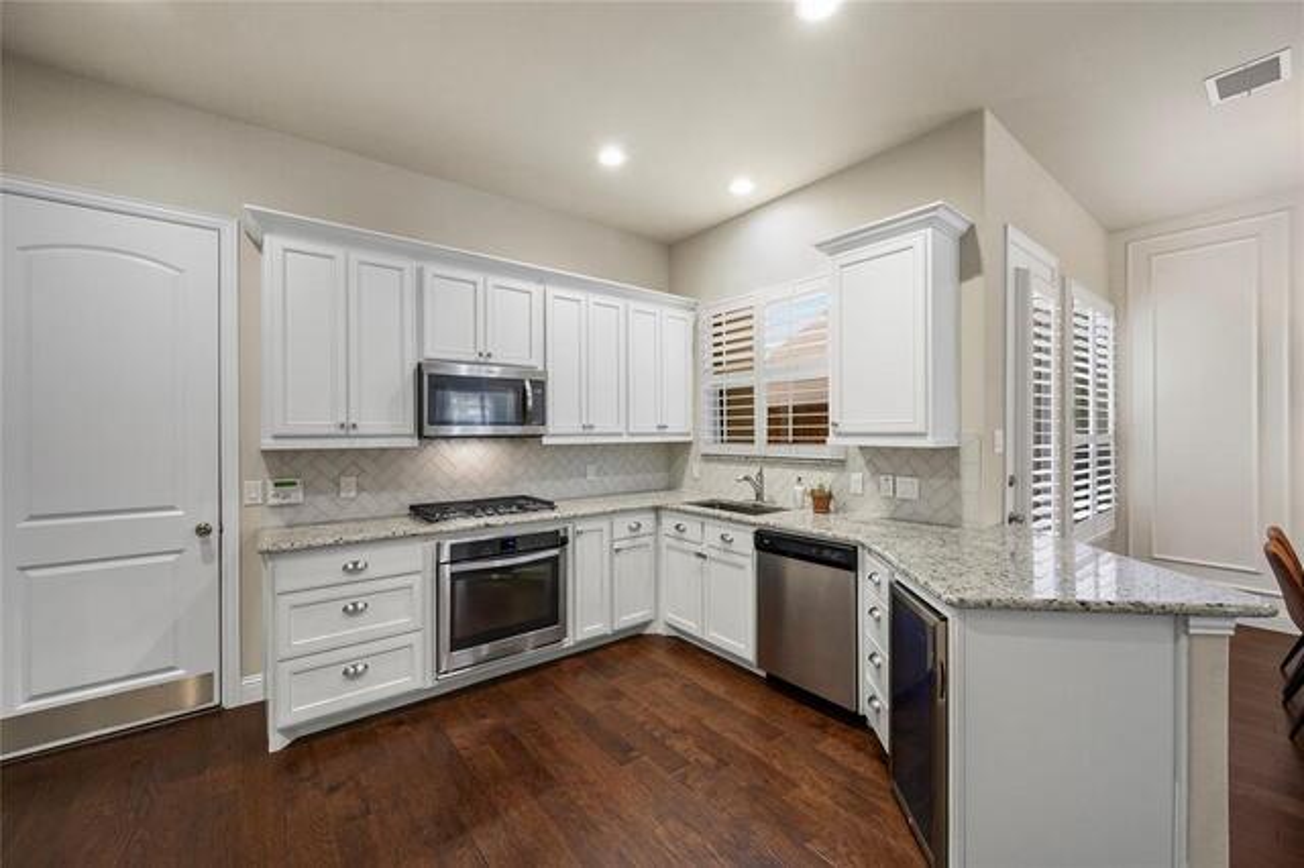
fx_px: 507
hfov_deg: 104.3
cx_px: 652
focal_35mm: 14
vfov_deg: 81.1
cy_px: 434
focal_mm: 14
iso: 1250
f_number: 8
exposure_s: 1/8
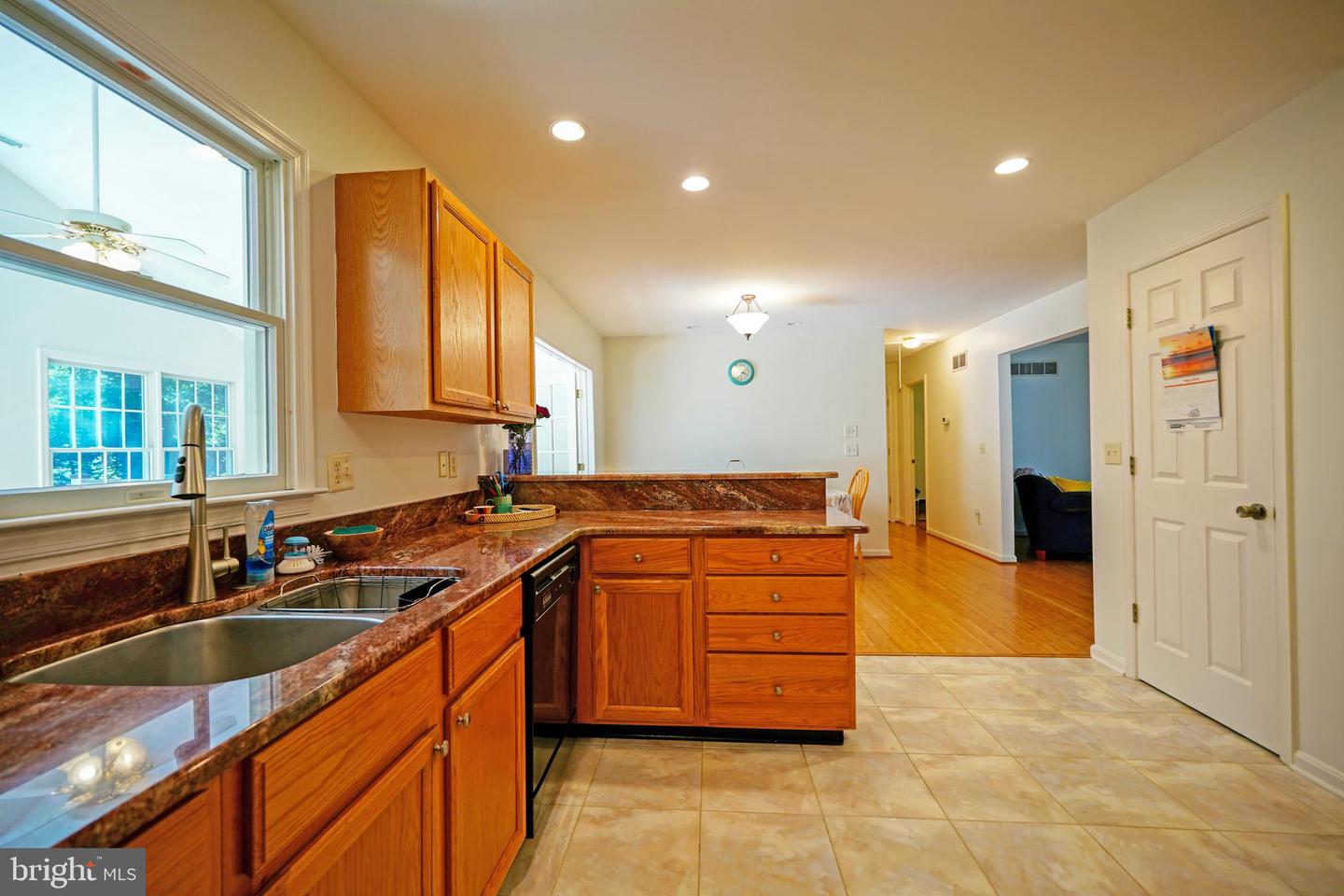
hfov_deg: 100.4
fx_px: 560
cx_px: 672
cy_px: 448
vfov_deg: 77.3
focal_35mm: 15
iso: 160
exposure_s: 1/30
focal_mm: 10
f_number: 2.8
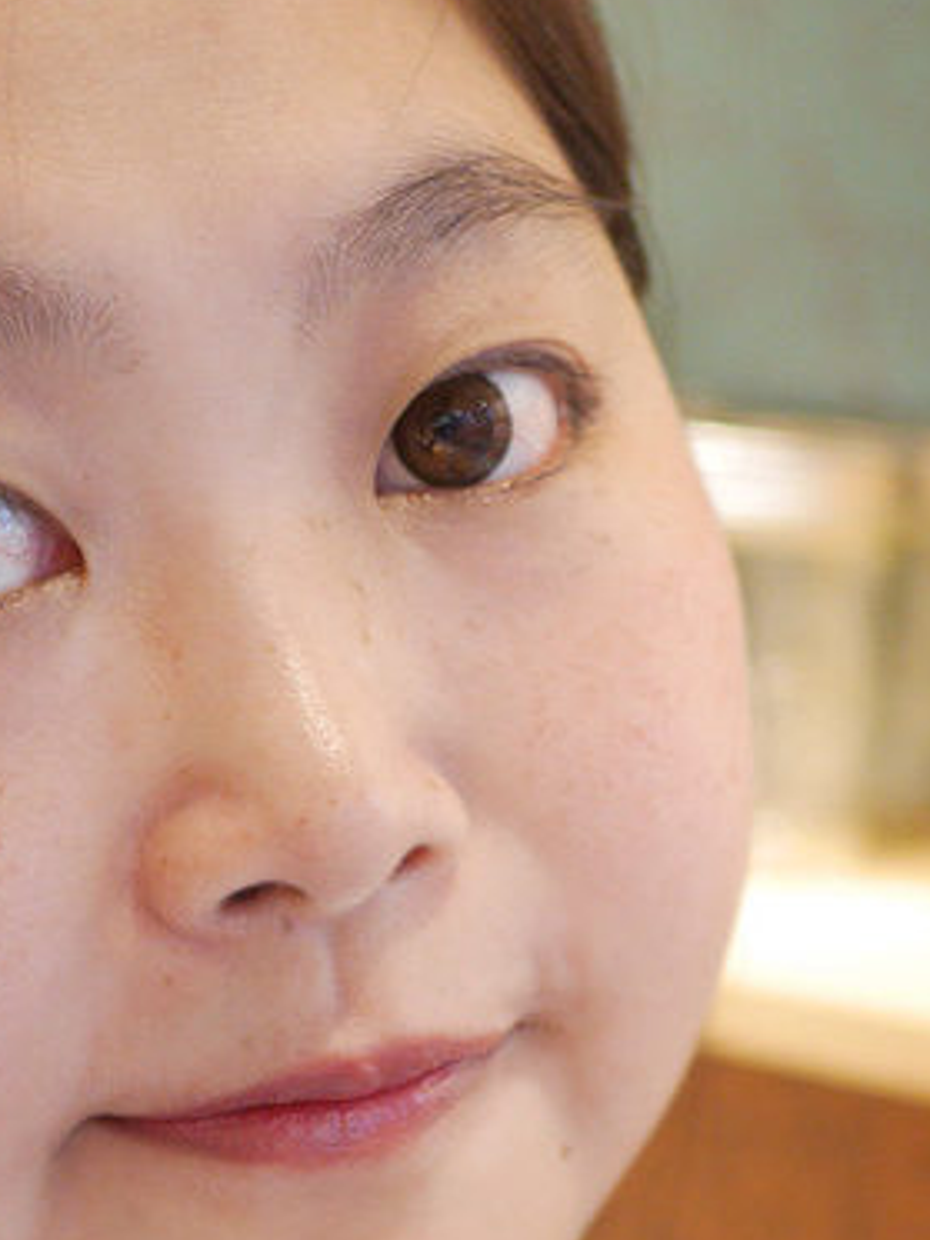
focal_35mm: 87
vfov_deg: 21.8
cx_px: 290
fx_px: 3116
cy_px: 1187
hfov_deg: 16.9
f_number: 1.7
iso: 800
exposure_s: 1/125
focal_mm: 15
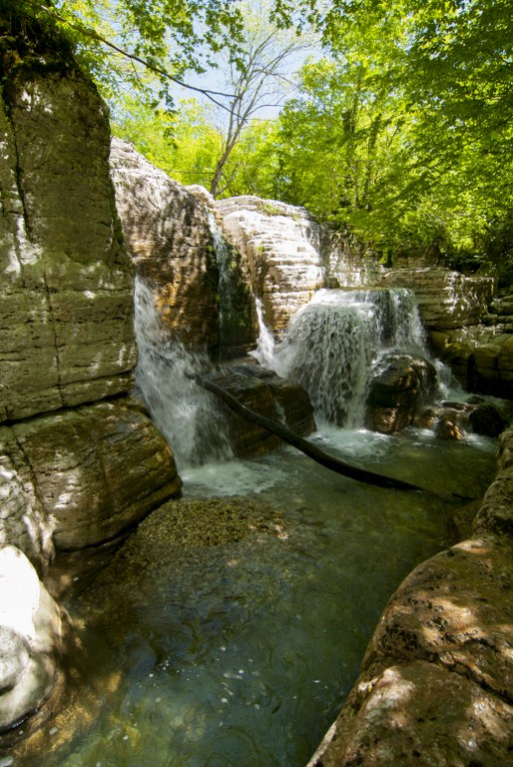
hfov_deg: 67.5
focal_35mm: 18
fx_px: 384
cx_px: 256
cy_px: 384
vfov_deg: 89.9
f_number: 7.1
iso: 200
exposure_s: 1/80
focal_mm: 12
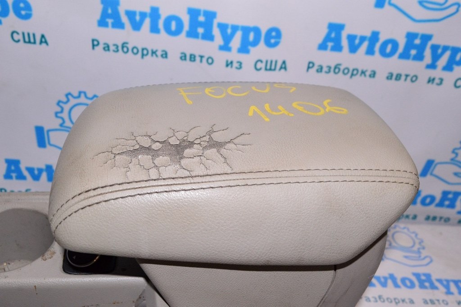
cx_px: 230
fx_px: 422
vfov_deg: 39.9
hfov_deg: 57.3
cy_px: 154
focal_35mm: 33
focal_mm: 22
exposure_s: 1/200
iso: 1600
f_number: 8
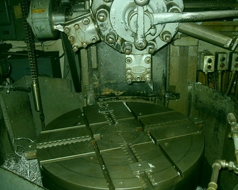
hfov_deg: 50.3
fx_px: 254
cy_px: 95
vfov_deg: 41.1
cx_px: 121
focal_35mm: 36
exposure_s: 1/45
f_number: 2.8
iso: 100
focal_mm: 6.3
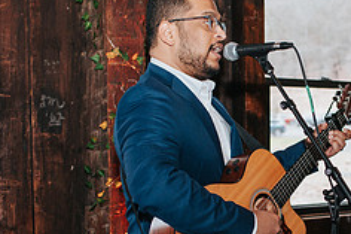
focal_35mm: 86
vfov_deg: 15.7
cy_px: 195
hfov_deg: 23.4
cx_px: 275
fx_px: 838
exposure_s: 1/160
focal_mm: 35
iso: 1000
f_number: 2.8
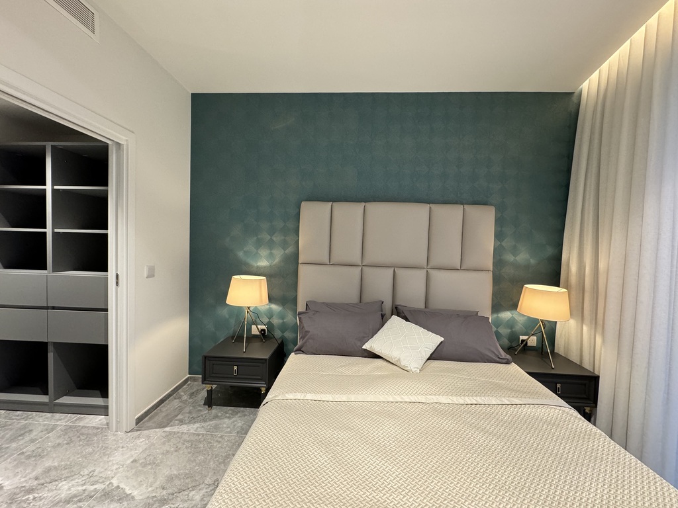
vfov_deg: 85.7
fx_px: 274
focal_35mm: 14
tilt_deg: -1.8
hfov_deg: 102.1
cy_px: 254
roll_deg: -2.0
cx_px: 339
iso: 250
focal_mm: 2.22
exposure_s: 1/50
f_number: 2.2
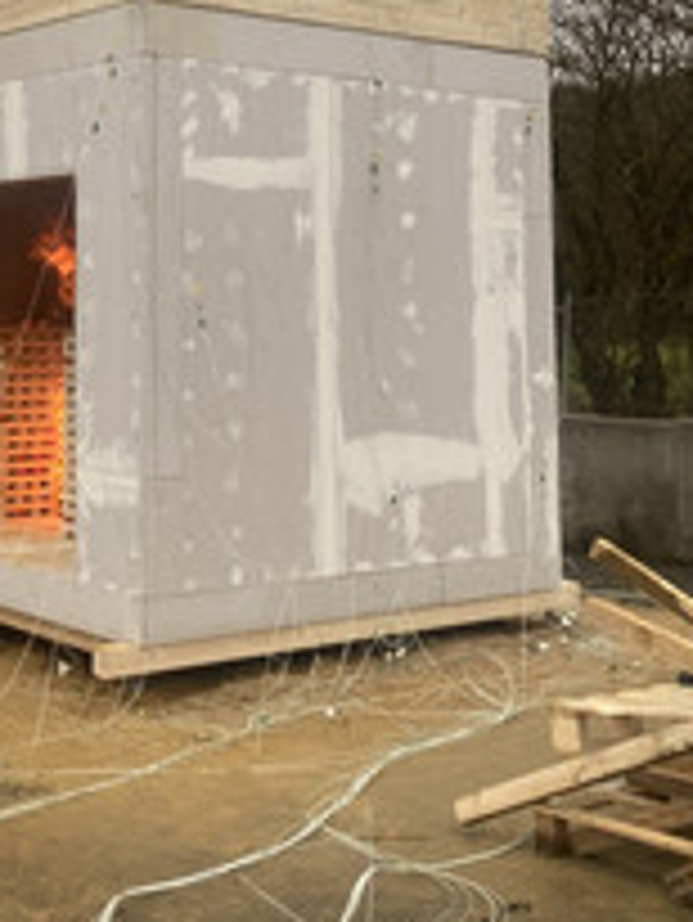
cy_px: 162
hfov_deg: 24.5
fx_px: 1520
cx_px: -9
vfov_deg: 32.7
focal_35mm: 57
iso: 32
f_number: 1.8
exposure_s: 1/140
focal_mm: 4.25
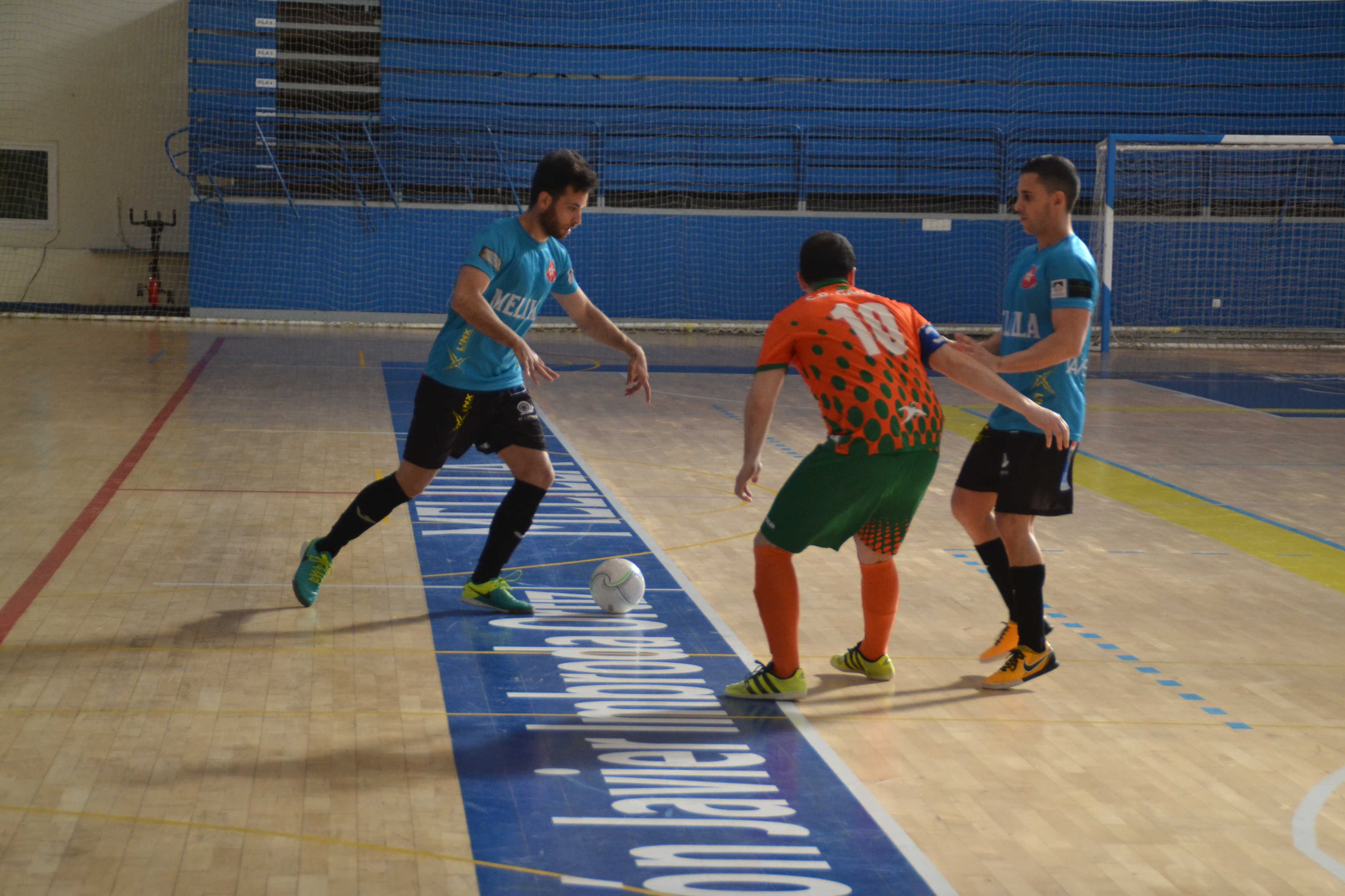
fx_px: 4203
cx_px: 672
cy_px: 448
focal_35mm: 112
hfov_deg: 18.2
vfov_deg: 12.2
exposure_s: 1/500
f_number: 5.6
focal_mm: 75
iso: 1250
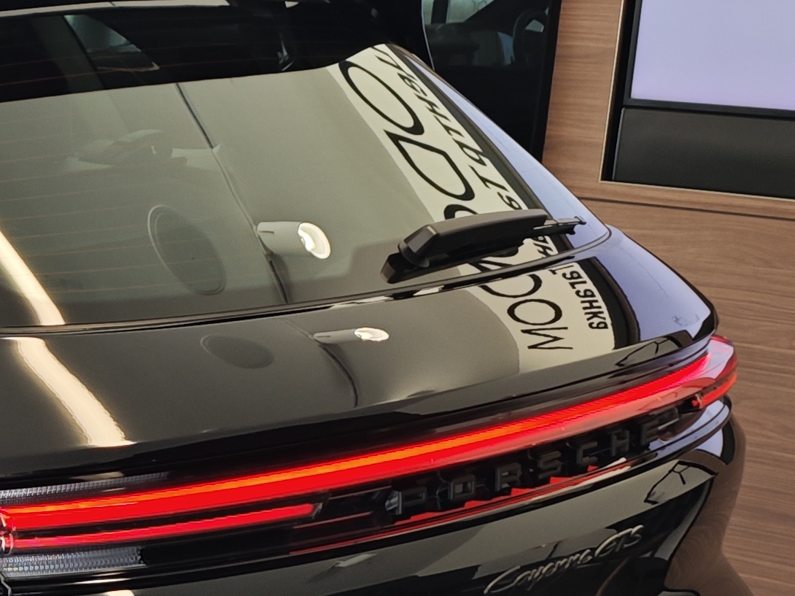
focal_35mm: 109
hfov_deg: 16.4
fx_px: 2503
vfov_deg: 13.4
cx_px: -424
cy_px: 589
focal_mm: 6.55
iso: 50
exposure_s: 1/146
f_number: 1.6
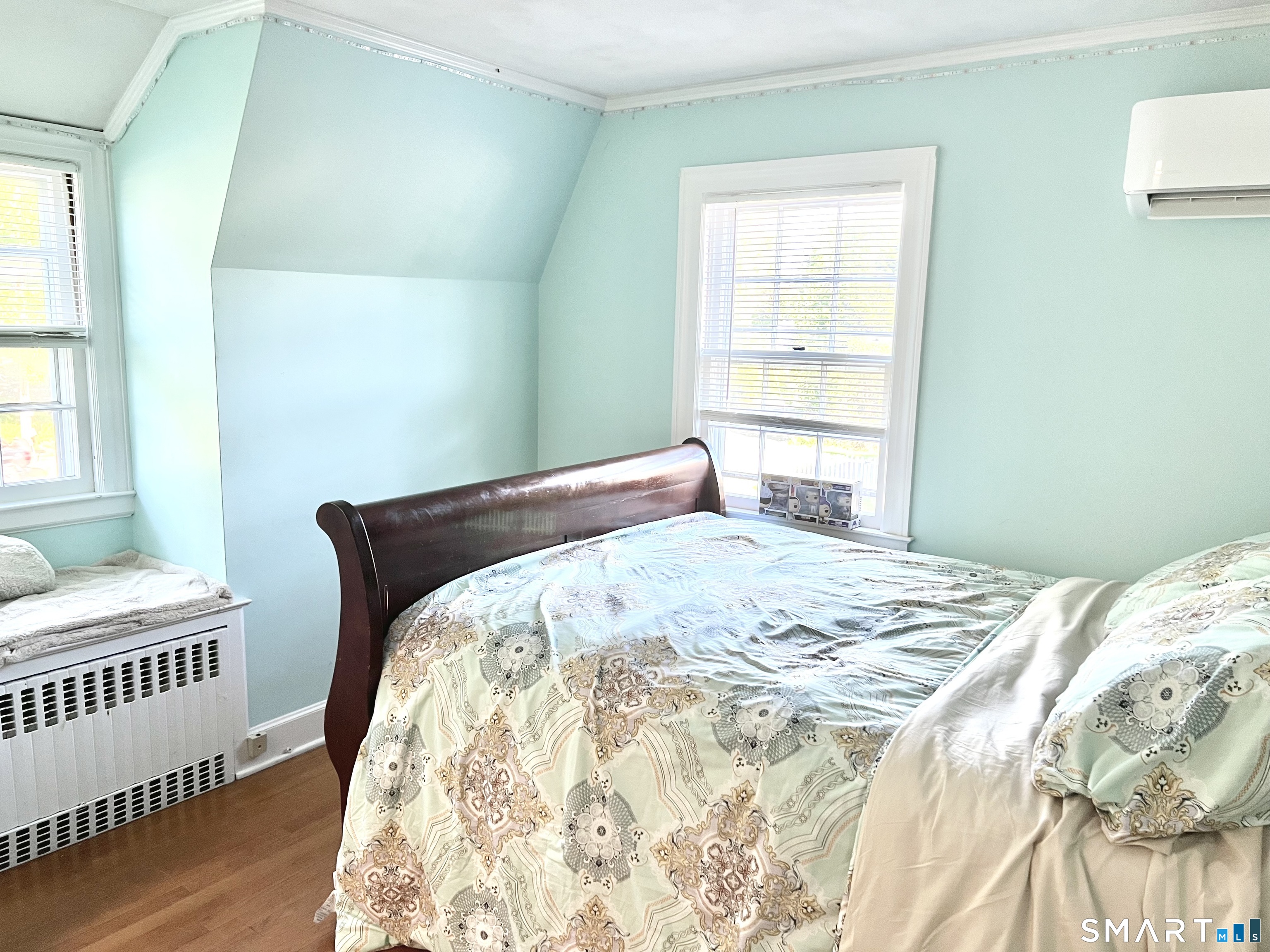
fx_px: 954
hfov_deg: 67.3
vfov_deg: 53.1
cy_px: 476
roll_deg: -2.0
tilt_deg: -9.5
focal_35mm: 26
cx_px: 635
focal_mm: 5.7
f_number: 1.5
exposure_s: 1/60
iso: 80
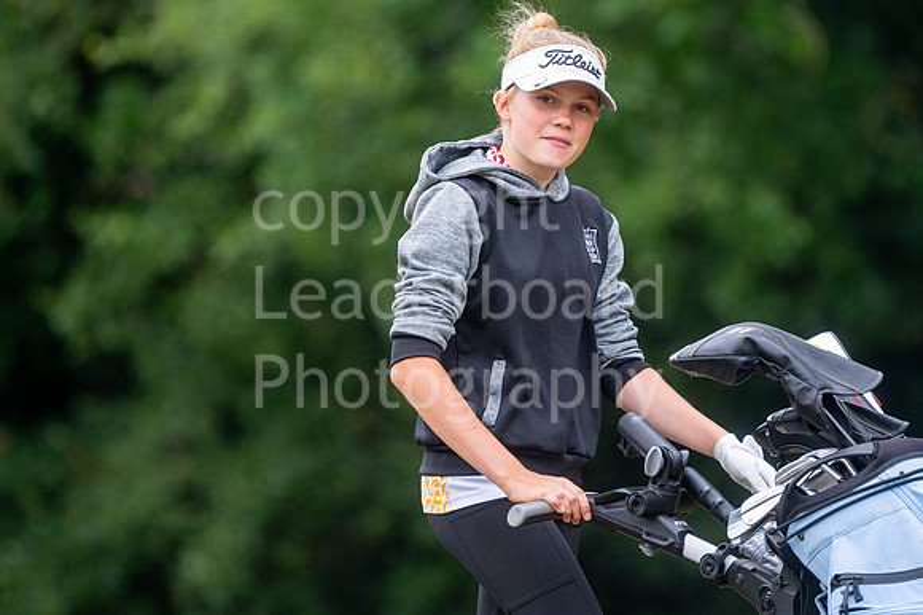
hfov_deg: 4.6
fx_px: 11530
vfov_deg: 3.1
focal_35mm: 450
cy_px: 308
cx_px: 462
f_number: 4
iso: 500
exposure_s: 1/800
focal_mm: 300
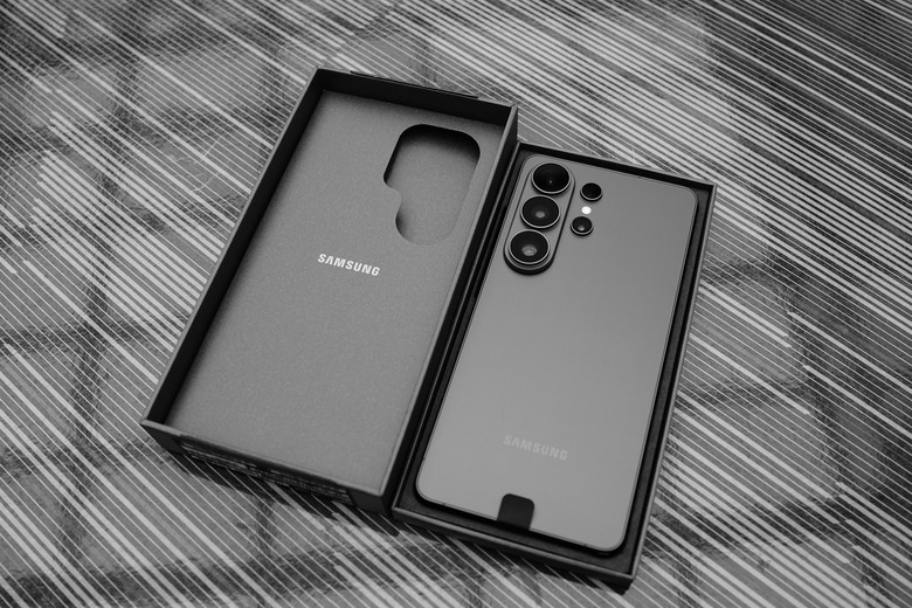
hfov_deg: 54.4
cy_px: 304
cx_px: 456
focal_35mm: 35
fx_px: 887
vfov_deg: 37.9
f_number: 5.6
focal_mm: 35
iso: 200
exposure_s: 1/125
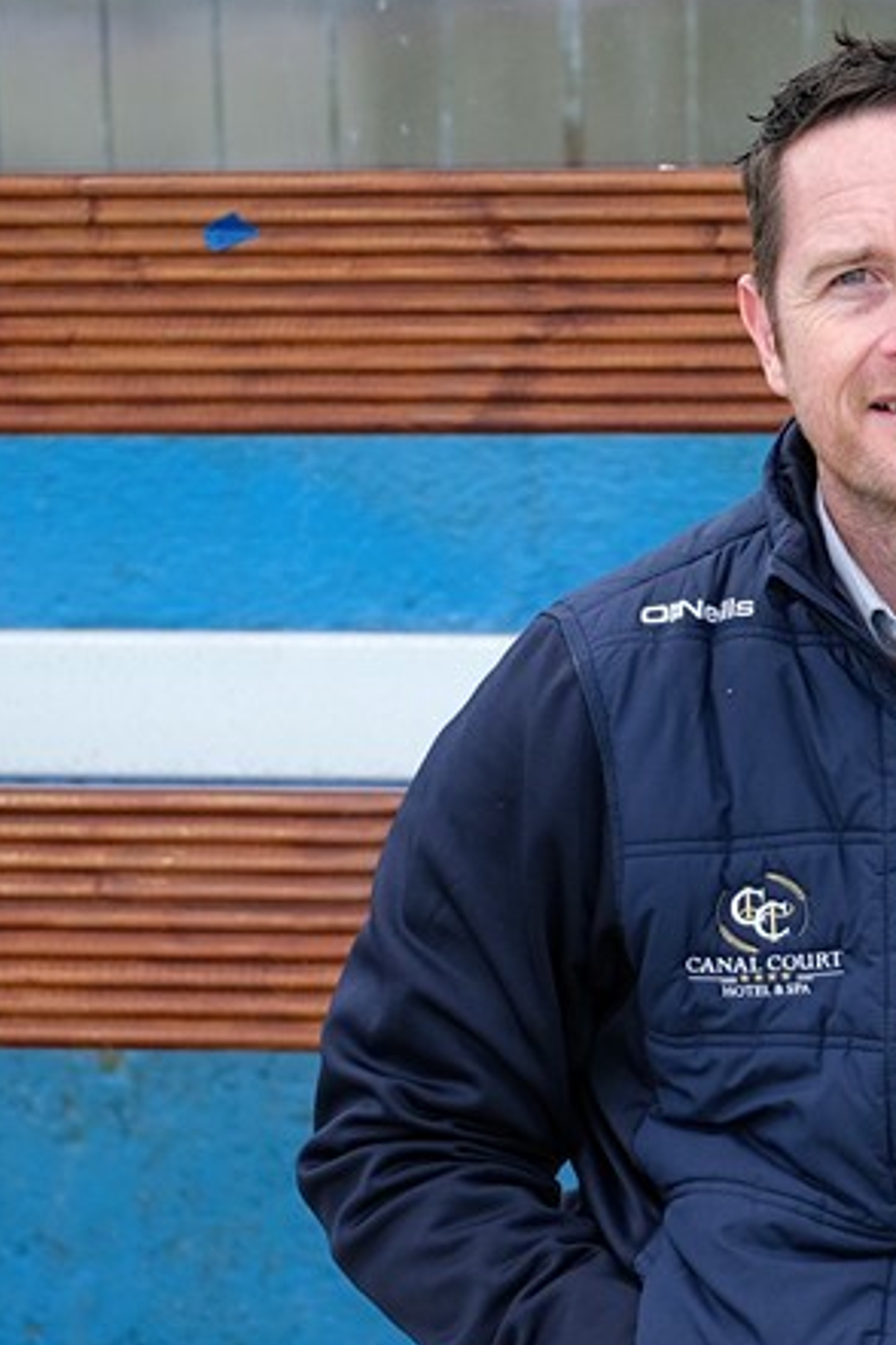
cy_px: 726
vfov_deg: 4.8
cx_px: 704
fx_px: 16015
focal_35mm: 429
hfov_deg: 3.2
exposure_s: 1/1000
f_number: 2.8
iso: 400
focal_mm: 140
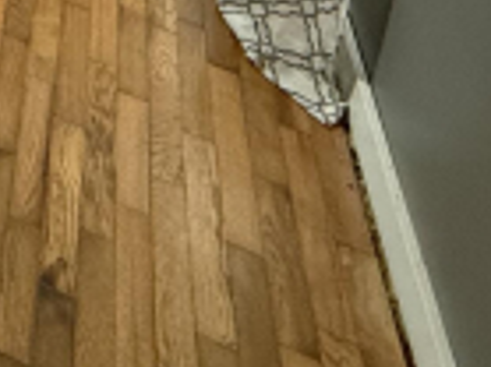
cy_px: -462
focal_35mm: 67
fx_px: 950
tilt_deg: -16.8
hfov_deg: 20.2
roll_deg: -2.4
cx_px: -404
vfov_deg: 15.2
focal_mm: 2.22
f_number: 2.2
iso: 400
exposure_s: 1/60
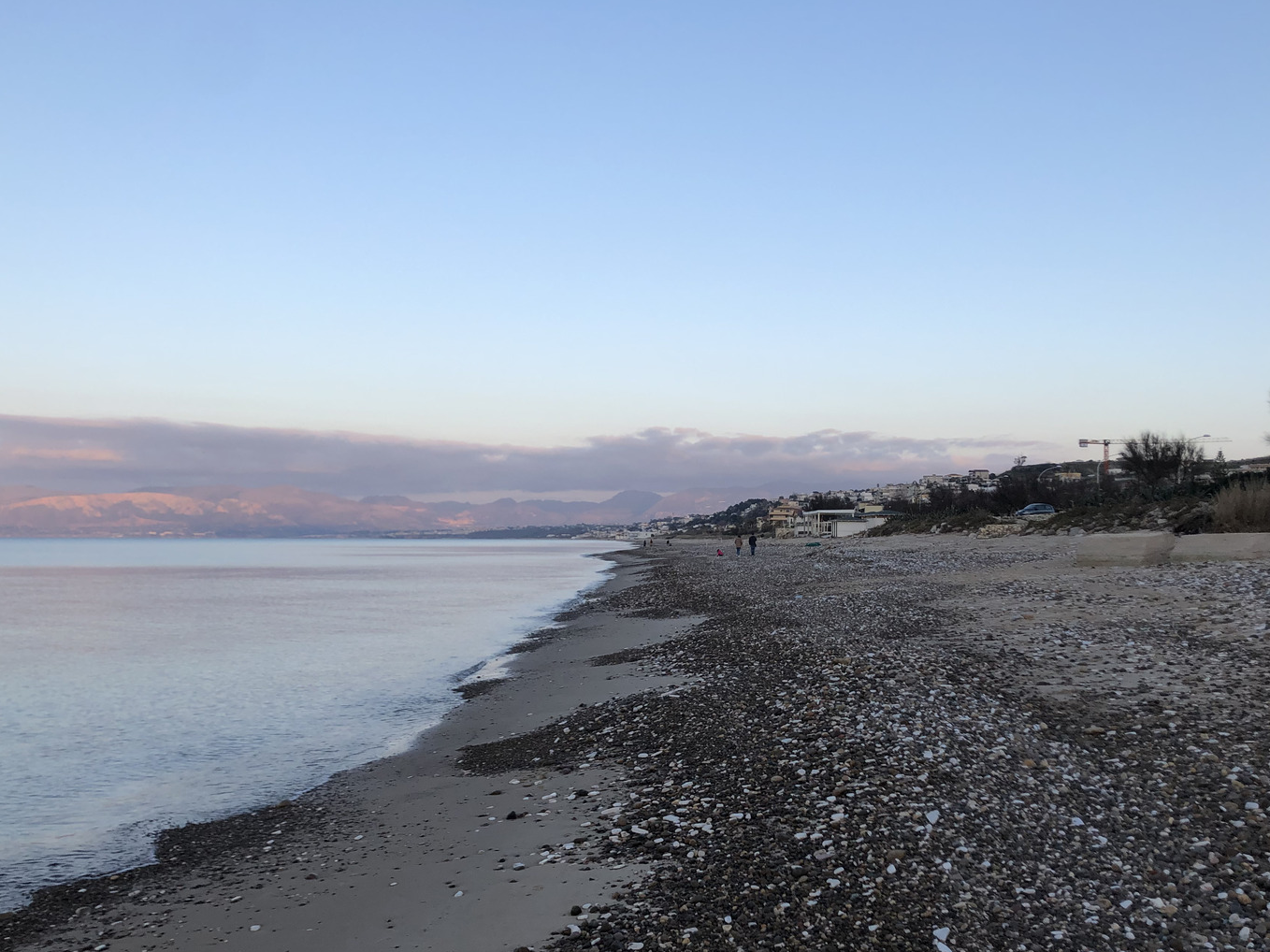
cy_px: 549
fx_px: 1210
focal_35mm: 33
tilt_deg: -0.7
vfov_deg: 42.8
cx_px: 680
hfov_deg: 55.3
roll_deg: +0.6
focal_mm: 4
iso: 20
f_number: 1.8
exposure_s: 1/422
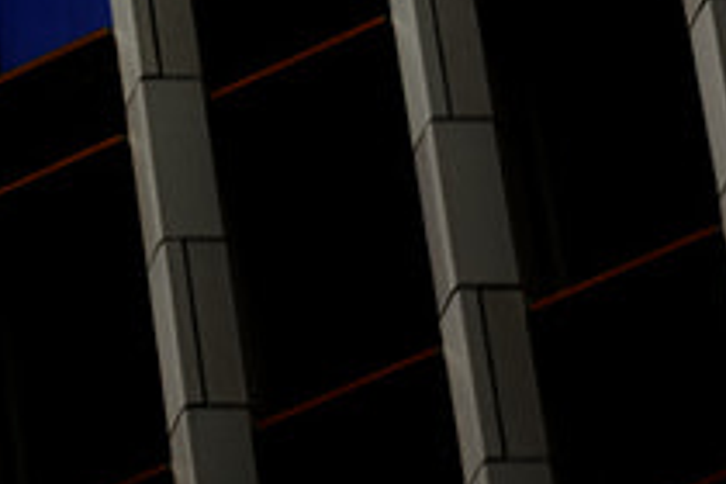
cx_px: -1117
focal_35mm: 420
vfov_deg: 3.2
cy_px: -641
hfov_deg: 4.8
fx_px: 8469
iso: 64
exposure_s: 1/8
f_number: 11
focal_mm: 55
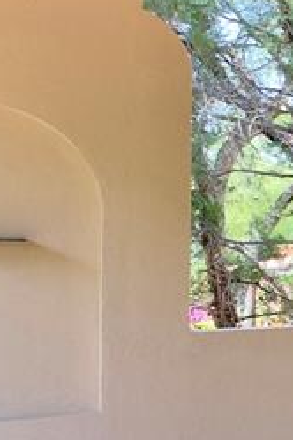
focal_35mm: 60
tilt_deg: +0.4
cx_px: 715
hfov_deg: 14.4
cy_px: 262
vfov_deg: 33.3
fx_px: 732
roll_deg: -0.7
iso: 80
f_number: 2.2
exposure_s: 1/99
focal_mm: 2.22
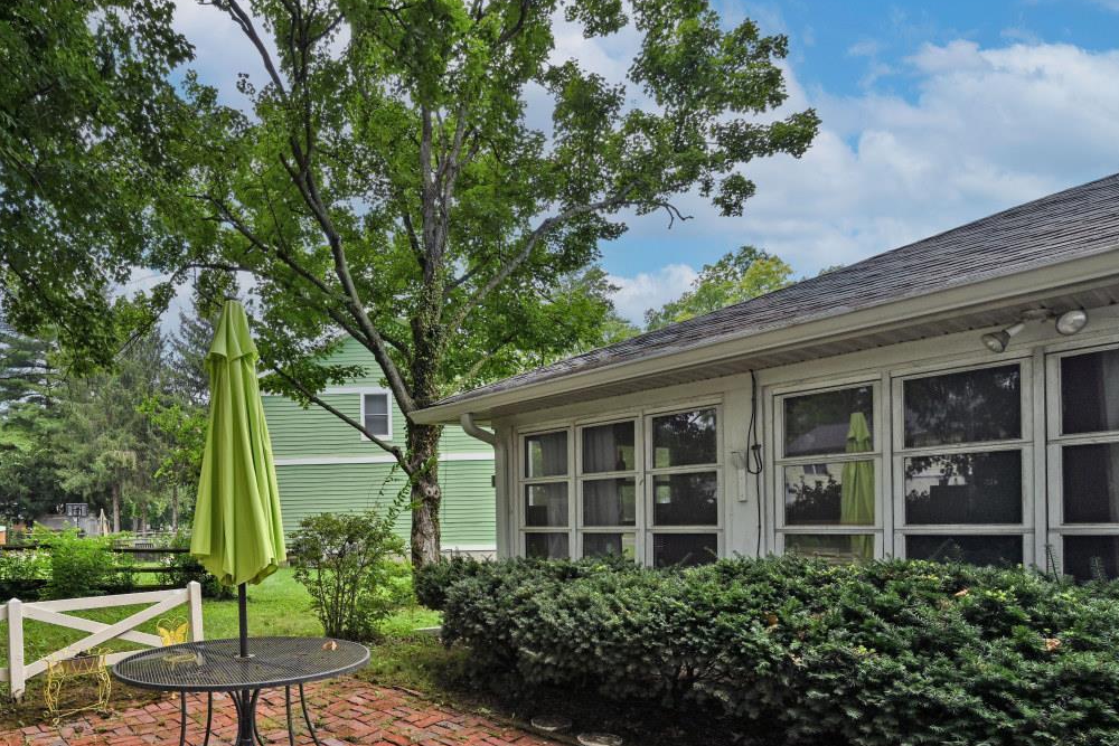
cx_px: 337
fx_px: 653
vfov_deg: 57.5
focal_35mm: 21
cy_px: 526
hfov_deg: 77.4
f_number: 5.6
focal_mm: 14
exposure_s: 1/250
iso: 100
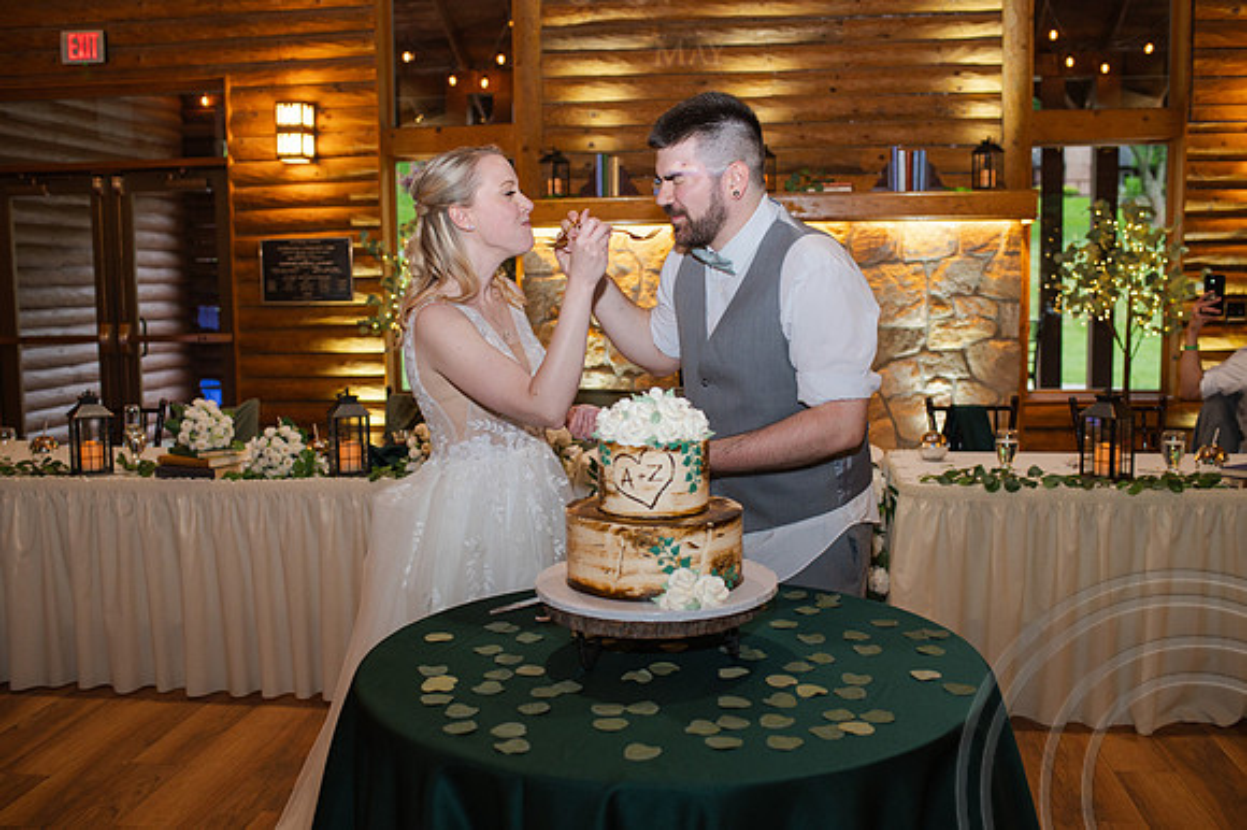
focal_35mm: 35
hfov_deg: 54.5
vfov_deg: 37.8
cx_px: 624
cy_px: 415
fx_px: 1212
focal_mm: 35
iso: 800
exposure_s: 1/200
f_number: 3.2
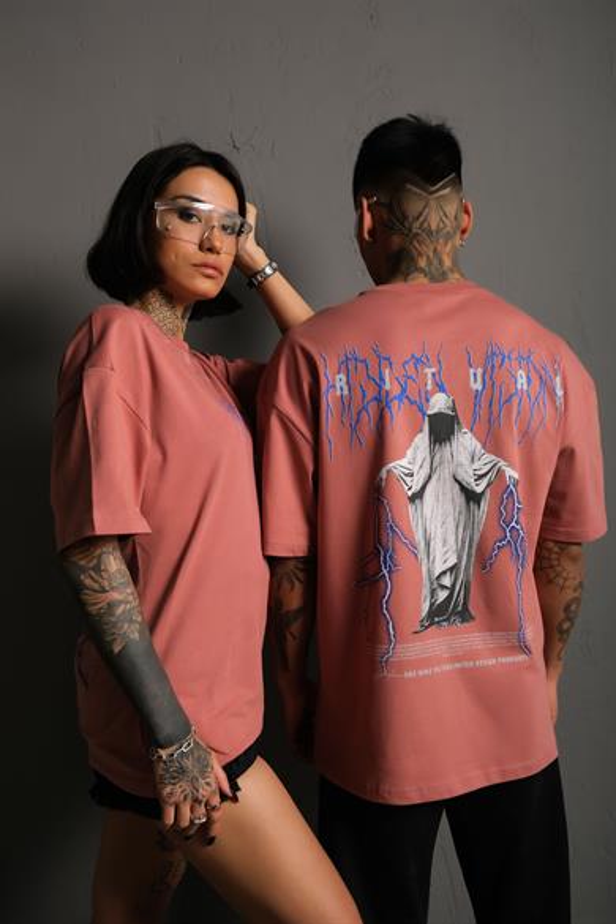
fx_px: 847
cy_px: 462
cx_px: 308
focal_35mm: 33
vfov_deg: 57.2
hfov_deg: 40.0
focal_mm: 22.3
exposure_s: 1/160
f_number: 5
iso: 160
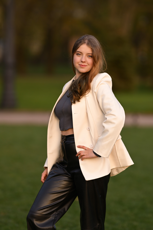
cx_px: 76
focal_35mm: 135
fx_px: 861
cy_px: 115
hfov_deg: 10.2
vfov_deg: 15.2
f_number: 1.8
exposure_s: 1/200
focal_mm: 135
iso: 64
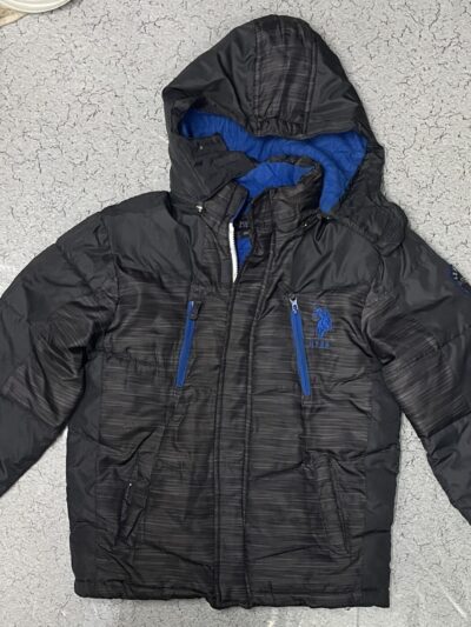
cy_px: 314
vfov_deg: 67.3
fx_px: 472
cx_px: 236
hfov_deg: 53.1
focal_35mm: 26
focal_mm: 4.2
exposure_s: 1/50
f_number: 1.6
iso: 250
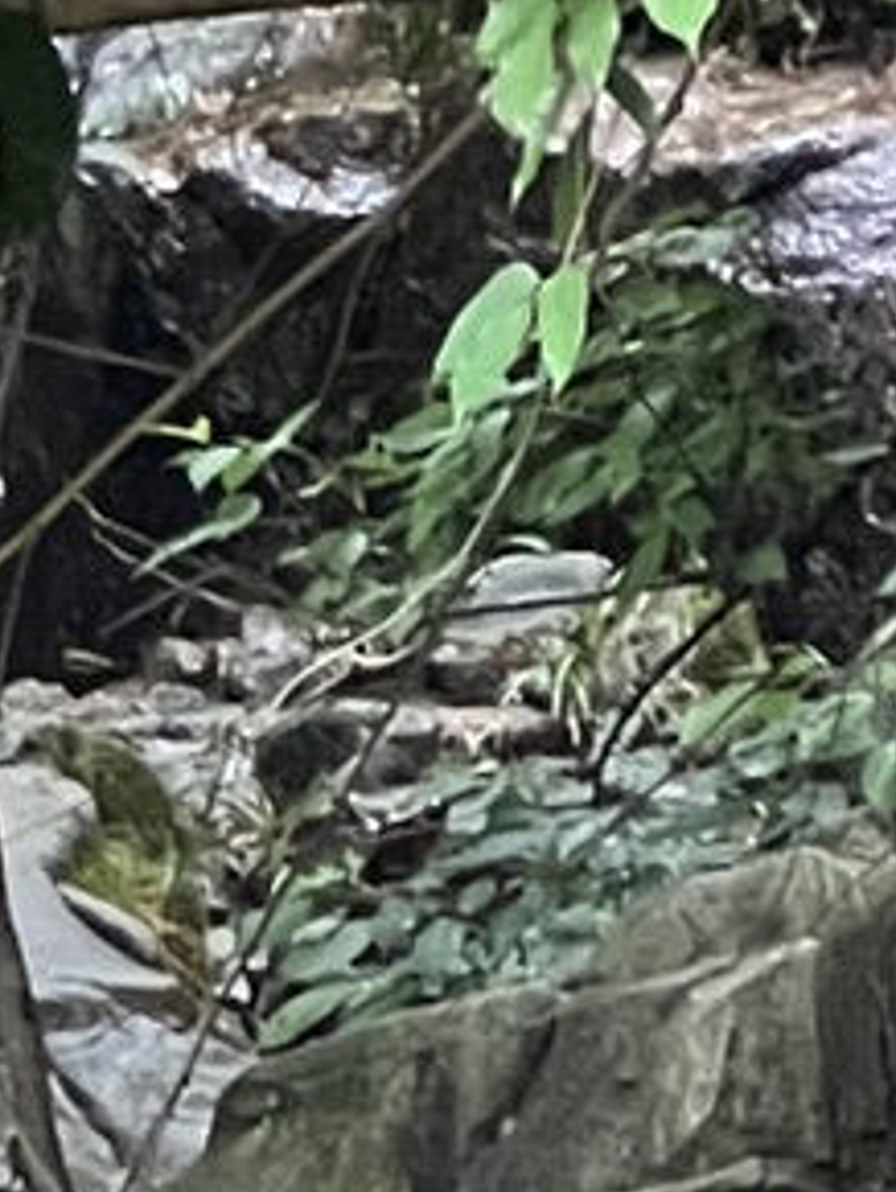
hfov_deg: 2.8
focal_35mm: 531
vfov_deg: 3.6
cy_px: 3864
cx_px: -1233
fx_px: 18299
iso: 640
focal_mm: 9
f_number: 2.8
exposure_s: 1/60
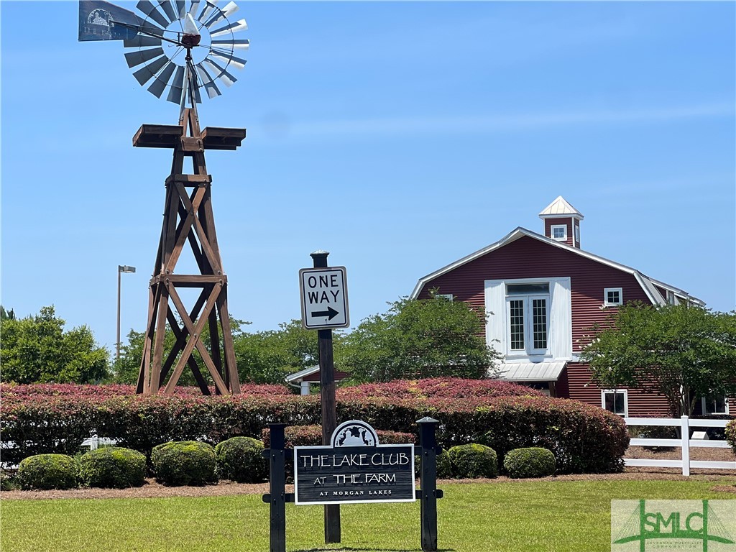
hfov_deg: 25.3
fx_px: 1637
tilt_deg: +6.1
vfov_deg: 19.1
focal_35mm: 77
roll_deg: +0.8
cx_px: 368
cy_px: 276
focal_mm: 9
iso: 32
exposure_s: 1/774
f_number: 2.8
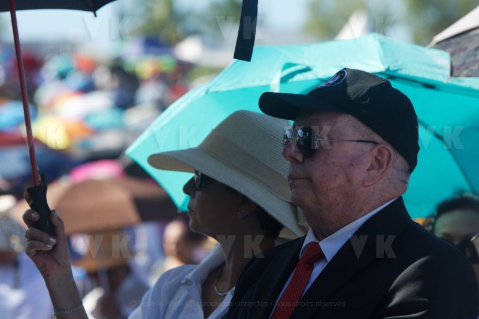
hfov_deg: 9.2
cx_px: 240
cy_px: 160
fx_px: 2993
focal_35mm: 225
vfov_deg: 6.1
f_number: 5.6
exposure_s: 1/1000
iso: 320
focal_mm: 150
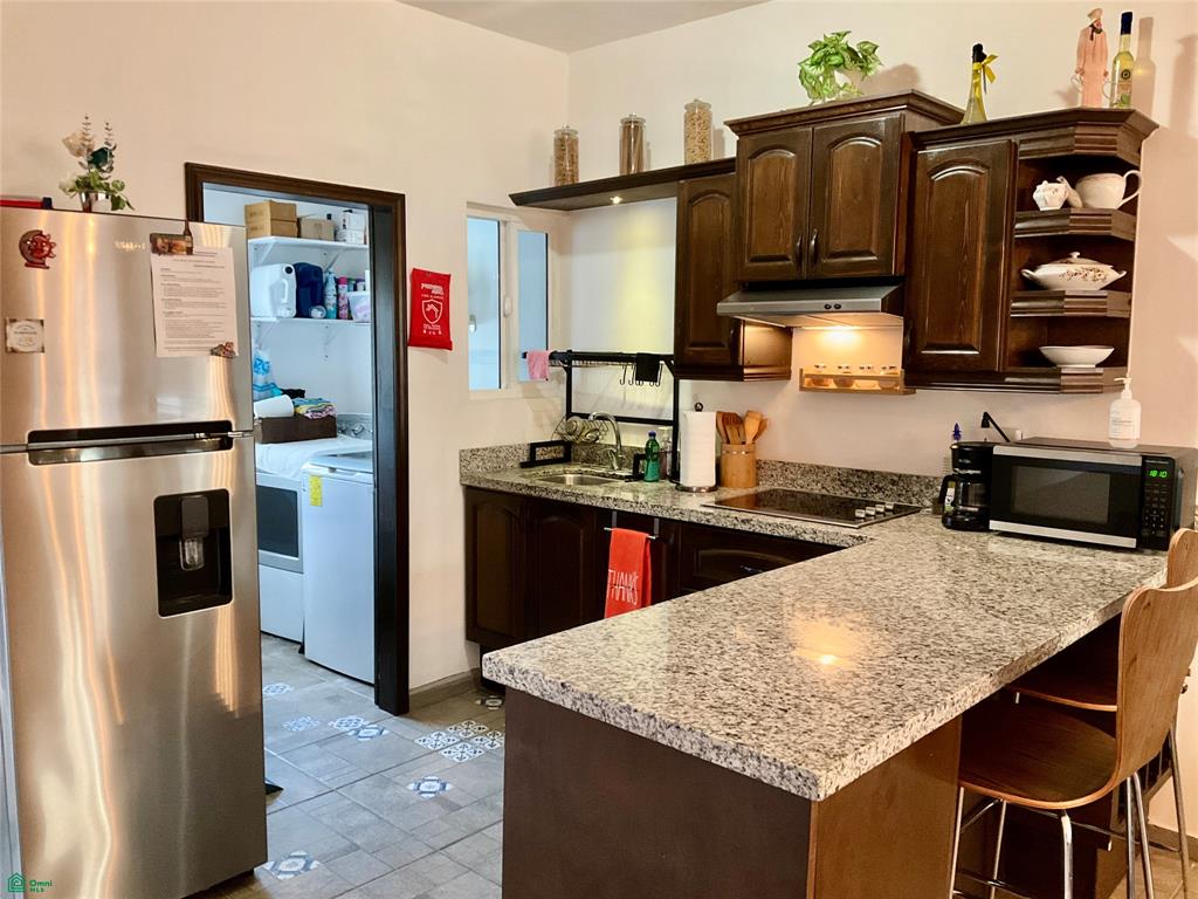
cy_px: 450
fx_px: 1004
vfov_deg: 48.2
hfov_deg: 61.7
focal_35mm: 29
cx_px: 599
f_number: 1.8
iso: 200
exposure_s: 1/40
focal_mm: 3
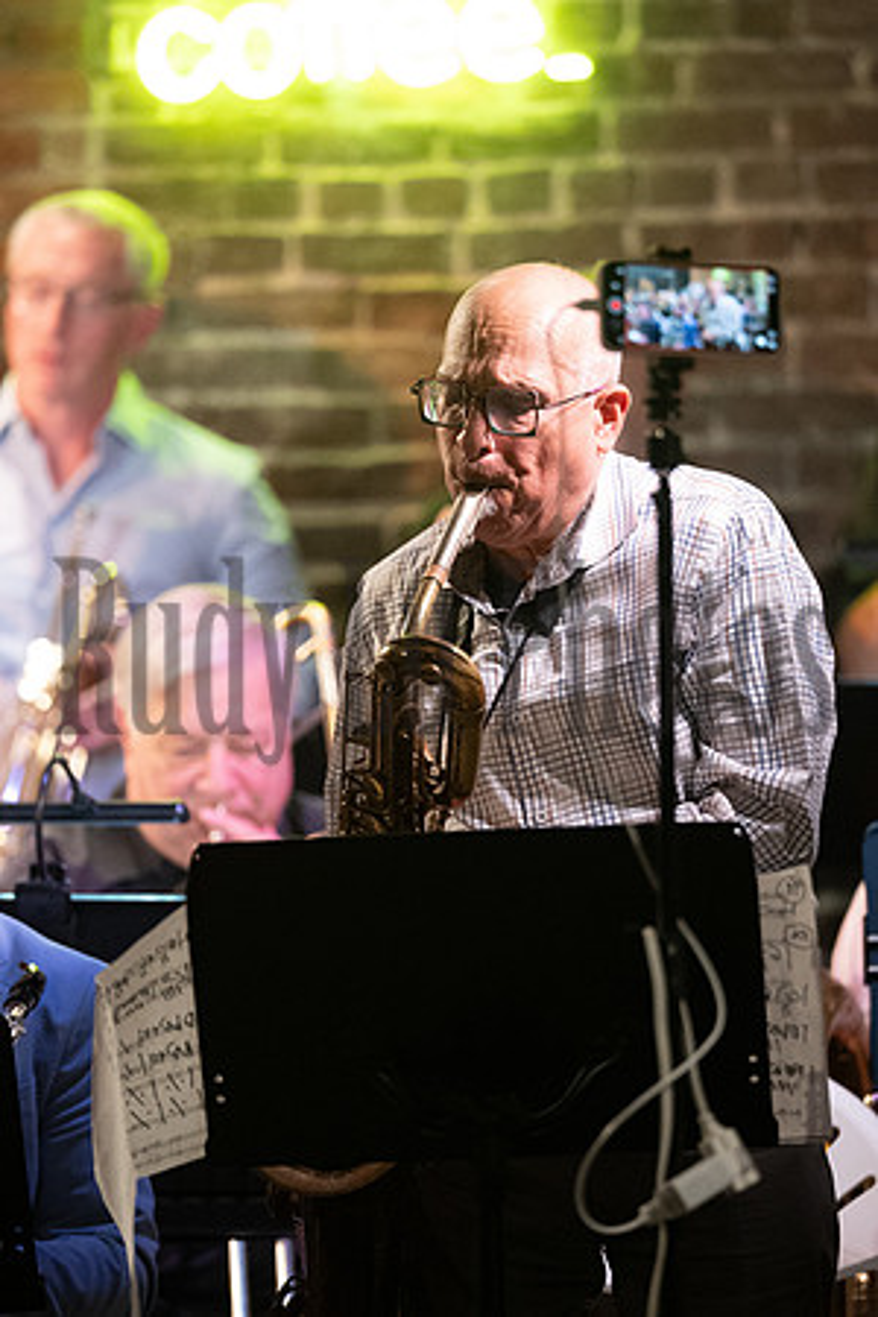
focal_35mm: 300
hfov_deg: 4.6
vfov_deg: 6.9
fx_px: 10974
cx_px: 439
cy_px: 658
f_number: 2.8
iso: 5000
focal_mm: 200
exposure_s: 1/200
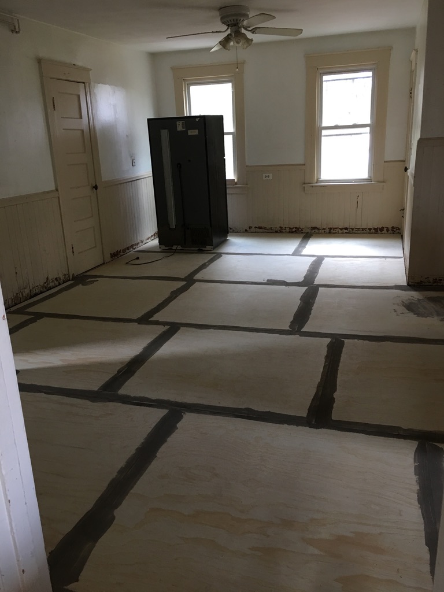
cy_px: 296
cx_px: 222
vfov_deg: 61.7
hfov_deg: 48.2
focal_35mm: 29
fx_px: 496
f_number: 2.2
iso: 32
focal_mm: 4.15
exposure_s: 1/15
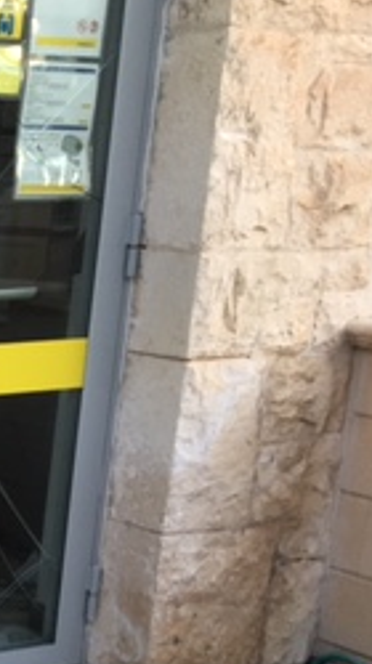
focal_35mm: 81
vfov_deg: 25.6
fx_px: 1425
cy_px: 571
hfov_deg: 12.3
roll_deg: +1.0
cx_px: -468
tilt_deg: -15.8
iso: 32
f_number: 2.2
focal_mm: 4.15
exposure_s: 1/50
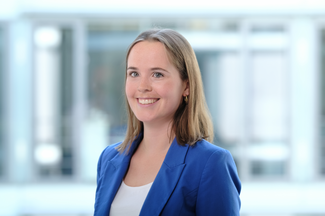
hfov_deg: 15.2
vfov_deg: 10.2
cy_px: 108
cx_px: 162
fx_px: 1219
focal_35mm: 135
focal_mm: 90
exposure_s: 1/125
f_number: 2.5
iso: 200
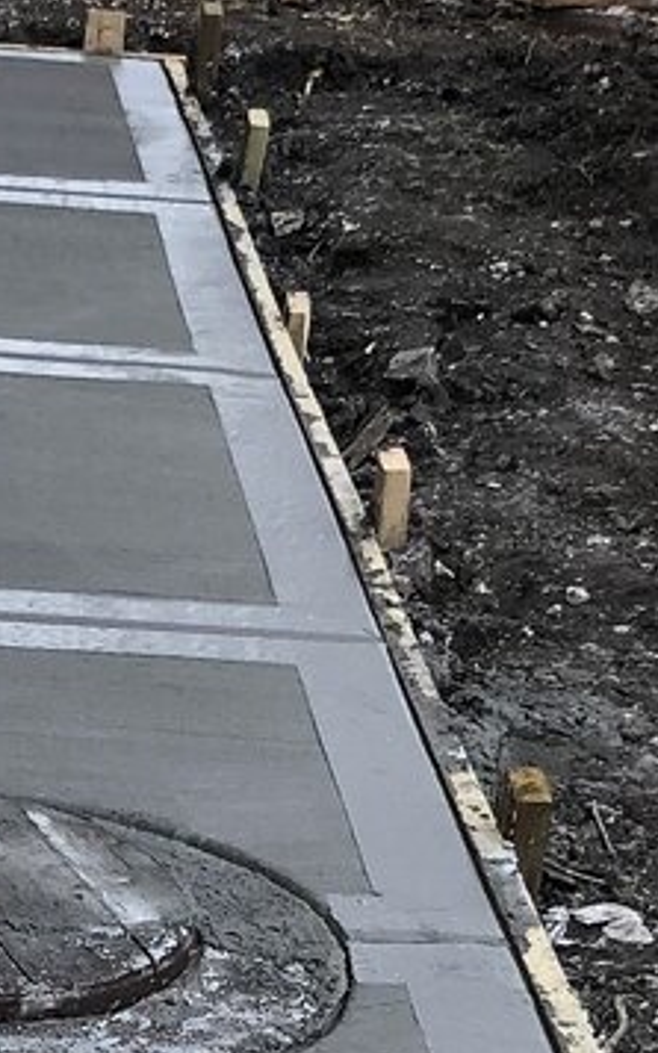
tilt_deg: -23.3
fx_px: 3818
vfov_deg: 15.4
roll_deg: -2.9
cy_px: 1068
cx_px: -15
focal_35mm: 133
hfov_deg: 9.8
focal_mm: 4
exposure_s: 1/154
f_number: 1.8
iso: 20
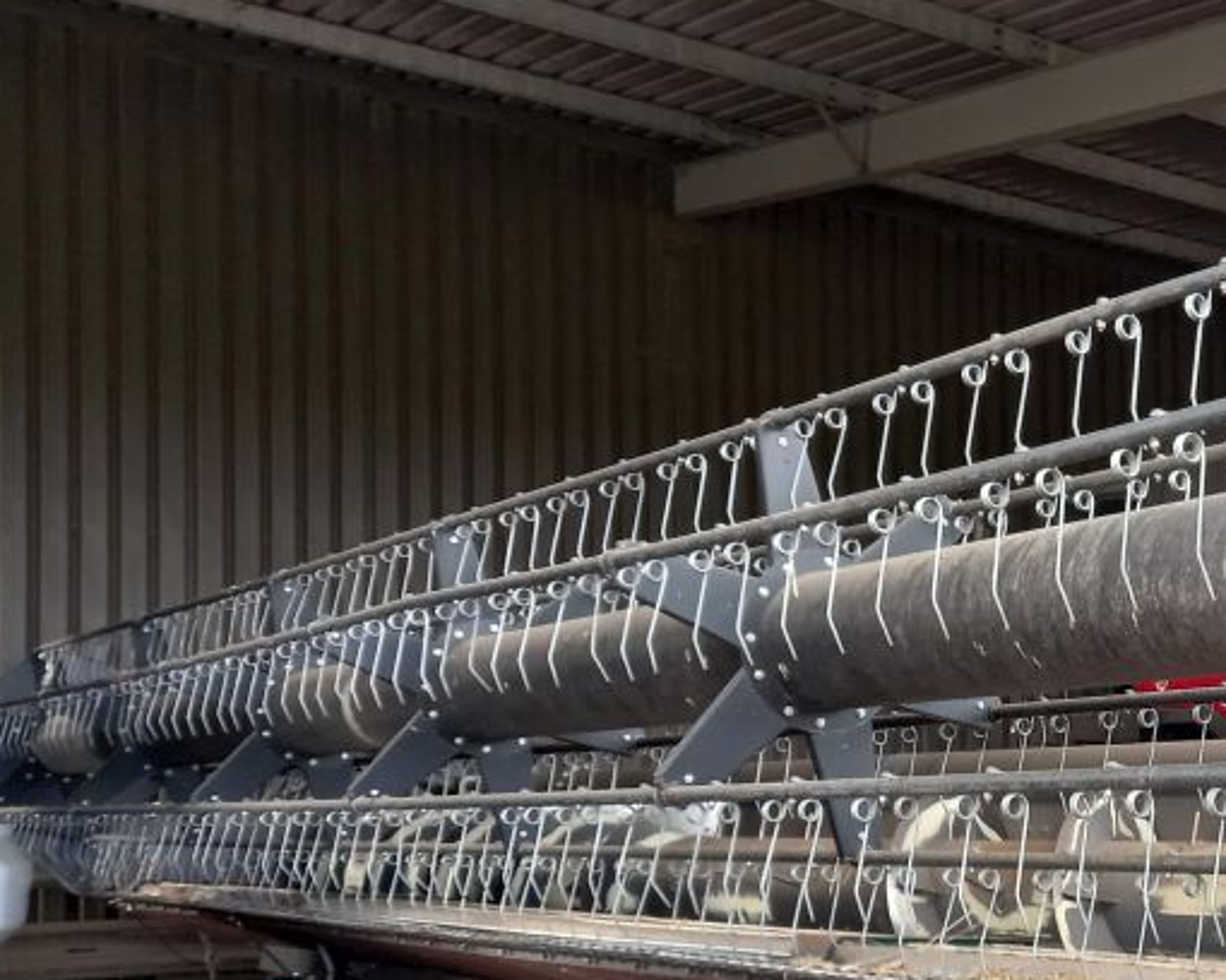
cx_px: 1183
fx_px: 1778
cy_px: 735
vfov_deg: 30.3
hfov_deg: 35.0
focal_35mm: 49
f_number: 2
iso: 100
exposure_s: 1/50
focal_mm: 4.6
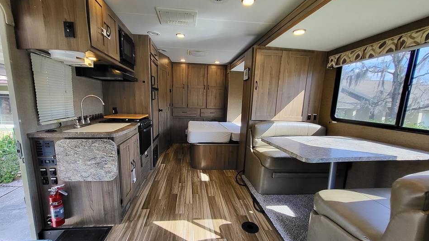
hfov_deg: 102.9
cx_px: 204
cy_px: 132
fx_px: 171
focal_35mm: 15
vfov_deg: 70.4
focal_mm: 1.74
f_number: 2.2
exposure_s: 1/60
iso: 80
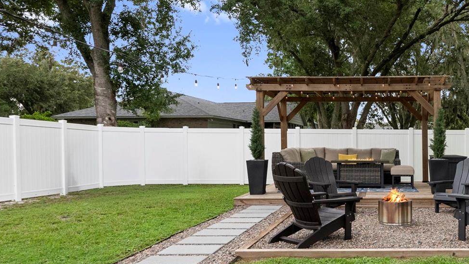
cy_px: 147
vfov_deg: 32.1
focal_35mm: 37
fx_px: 458
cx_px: 369
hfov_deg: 51.1
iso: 2000
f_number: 9
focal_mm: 21.5
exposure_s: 1/250
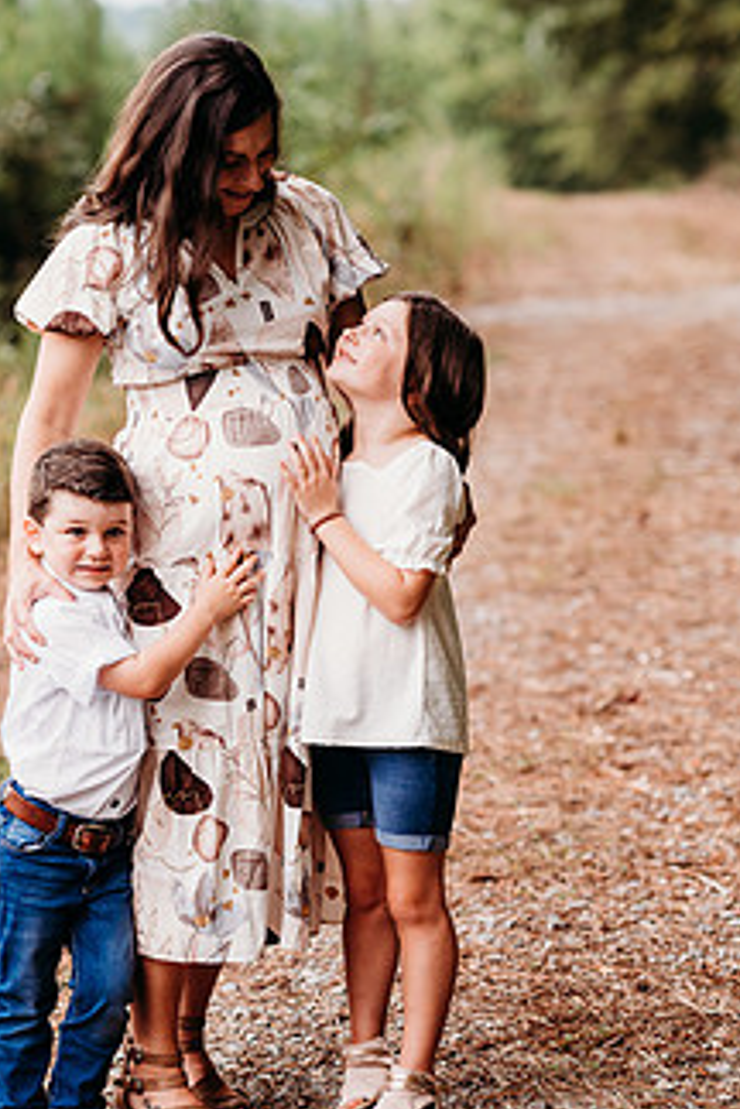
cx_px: 236
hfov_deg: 11.6
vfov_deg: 17.3
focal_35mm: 118
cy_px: 513
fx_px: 3638
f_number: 2.5
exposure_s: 1/200
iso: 320
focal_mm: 85
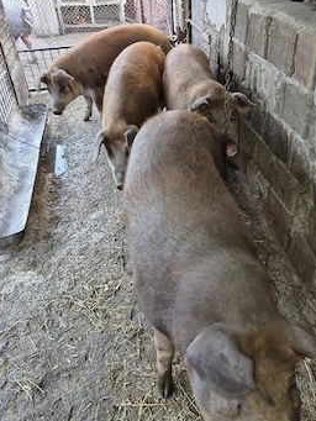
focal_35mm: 27
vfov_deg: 65.3
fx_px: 328
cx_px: 174
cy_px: 202
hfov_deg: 51.3
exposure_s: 1/50
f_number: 1.8
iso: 50
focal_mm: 5.4
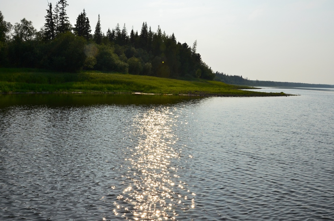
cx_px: 167
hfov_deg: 53.2
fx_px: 333
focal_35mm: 36
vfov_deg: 36.7
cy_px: 110
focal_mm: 24
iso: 800
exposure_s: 1/1600
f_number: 14
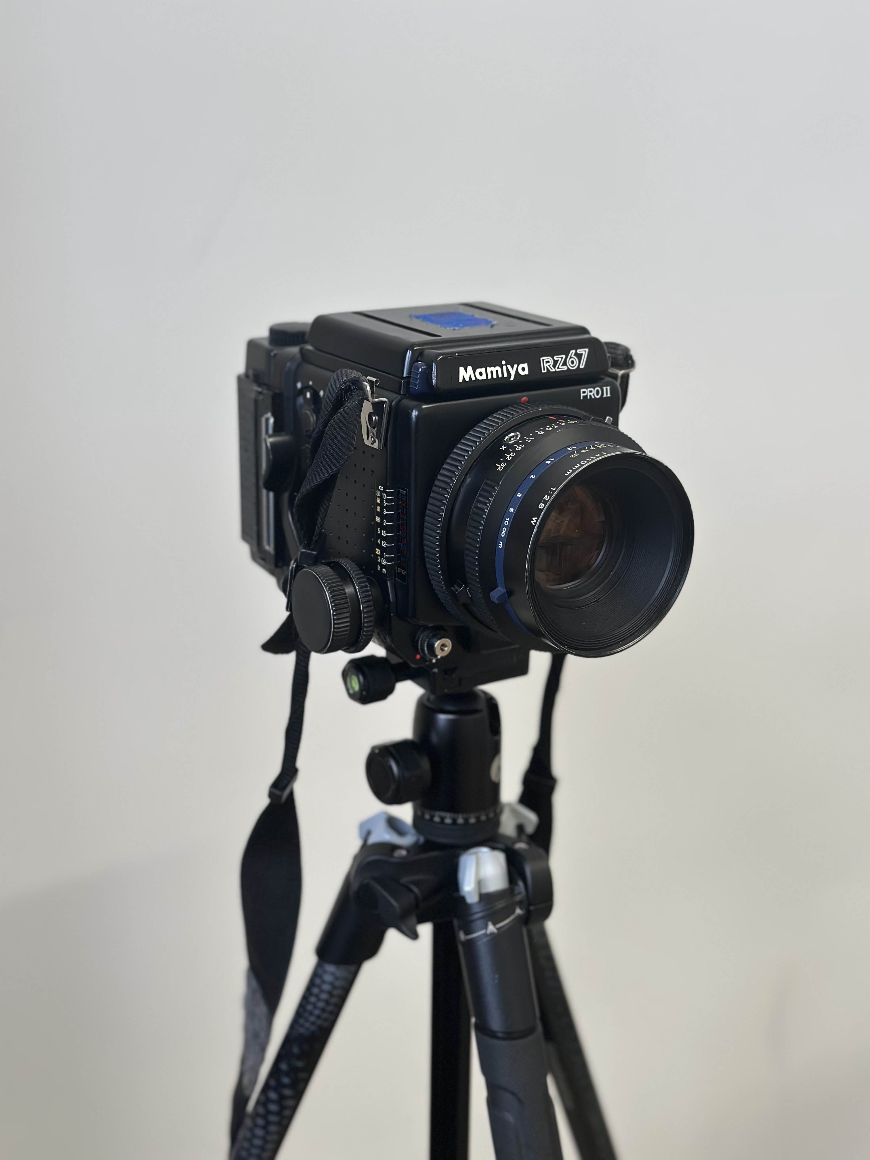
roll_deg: +1.0
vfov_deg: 39.7
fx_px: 1609
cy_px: 580
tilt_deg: -15.8
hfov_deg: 30.3
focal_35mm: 48
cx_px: 435
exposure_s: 1/100
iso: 125
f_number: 1.78
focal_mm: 6.86
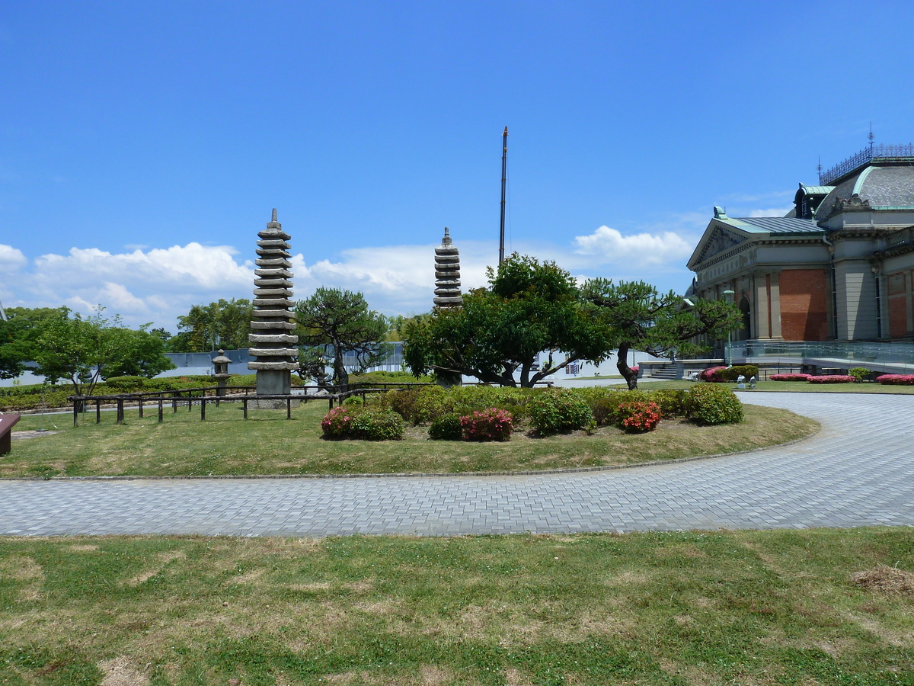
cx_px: 457
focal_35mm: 25
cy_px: 343
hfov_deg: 69.4
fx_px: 660
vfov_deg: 54.9
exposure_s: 1/400
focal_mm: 4.1
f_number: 5
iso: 80
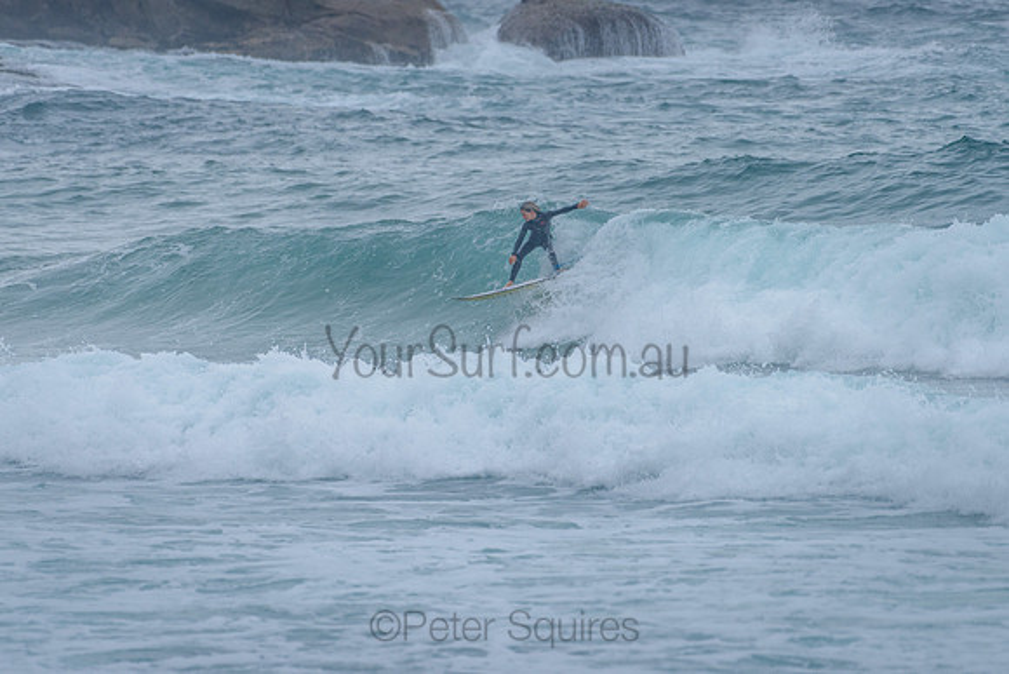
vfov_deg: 2.2
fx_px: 17178
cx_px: 506
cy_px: 262
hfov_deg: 3.4
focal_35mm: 613
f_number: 5.6
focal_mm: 500
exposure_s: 1/1250
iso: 450
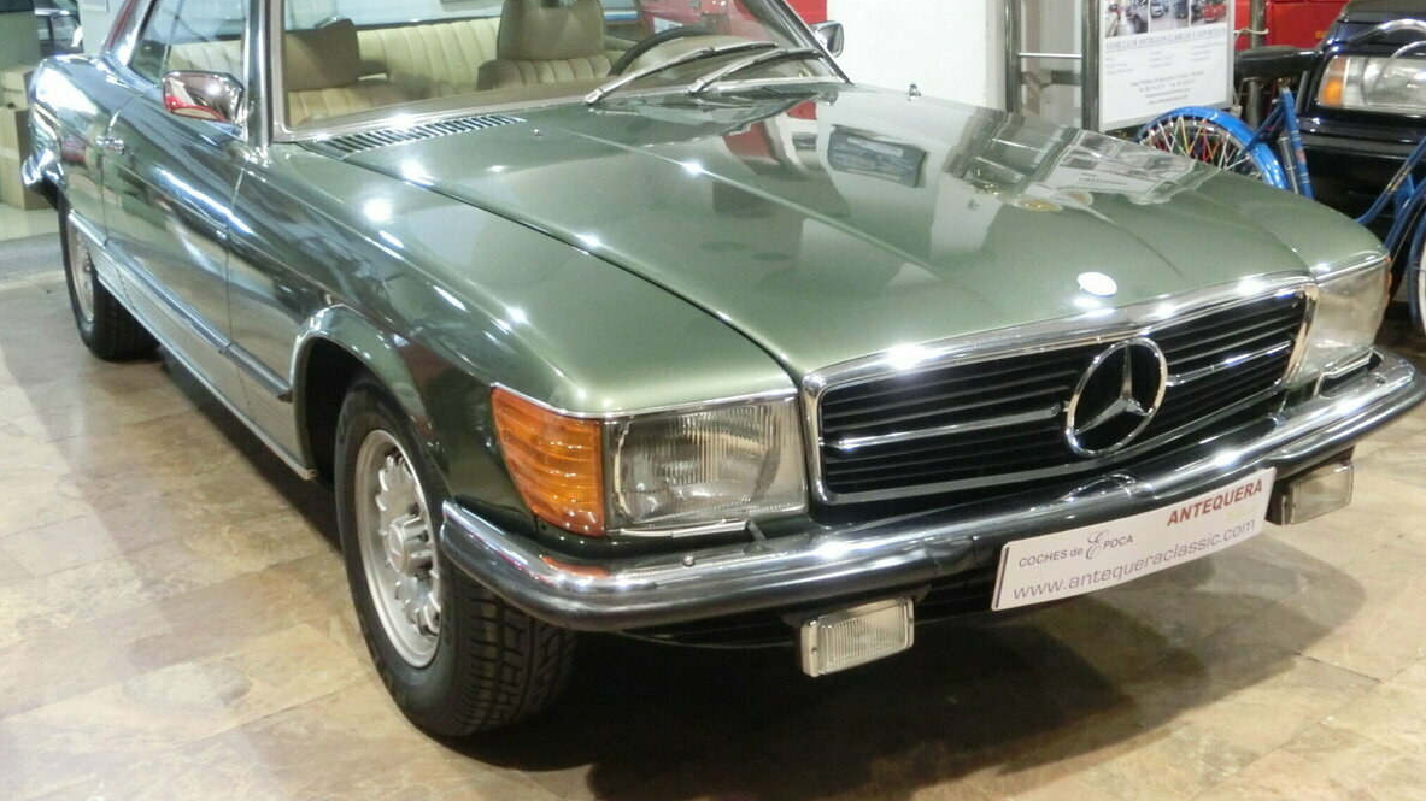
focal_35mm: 42
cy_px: 283
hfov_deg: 48.4
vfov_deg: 28.2
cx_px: 722
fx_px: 1588
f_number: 3.9
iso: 800
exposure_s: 1/8
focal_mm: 6.67
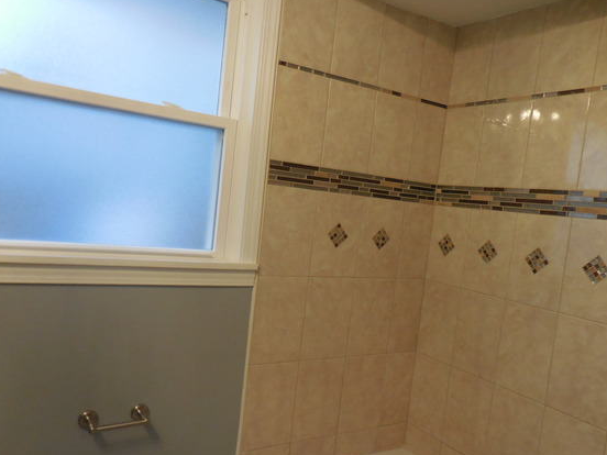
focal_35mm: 29
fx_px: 509
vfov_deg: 48.2
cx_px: 324
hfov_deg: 61.6
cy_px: 248
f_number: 3.3
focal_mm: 4.5
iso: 400
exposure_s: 1/30
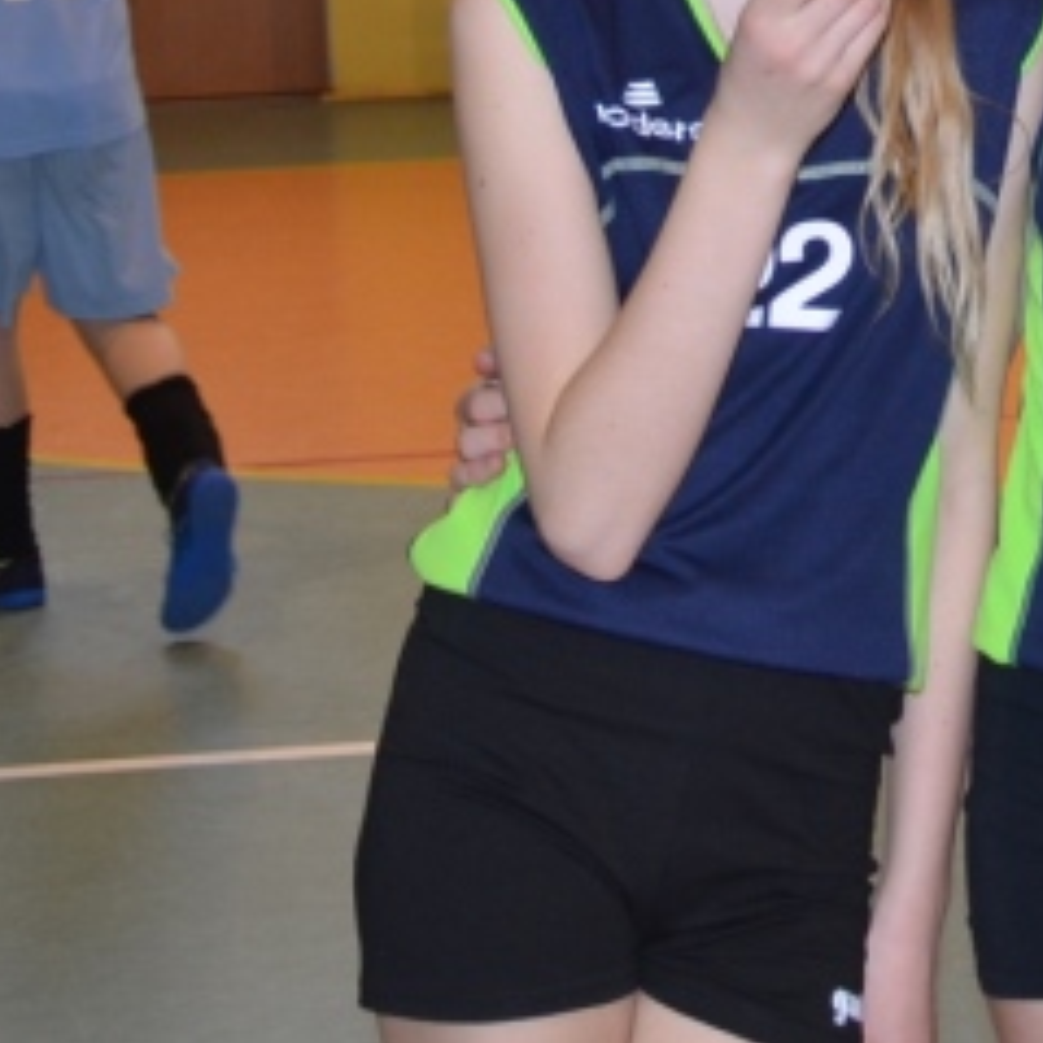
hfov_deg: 14.4
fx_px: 4091
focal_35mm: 120
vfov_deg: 13.8
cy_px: -428
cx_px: 956
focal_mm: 22
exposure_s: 1/100
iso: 400
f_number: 3.8
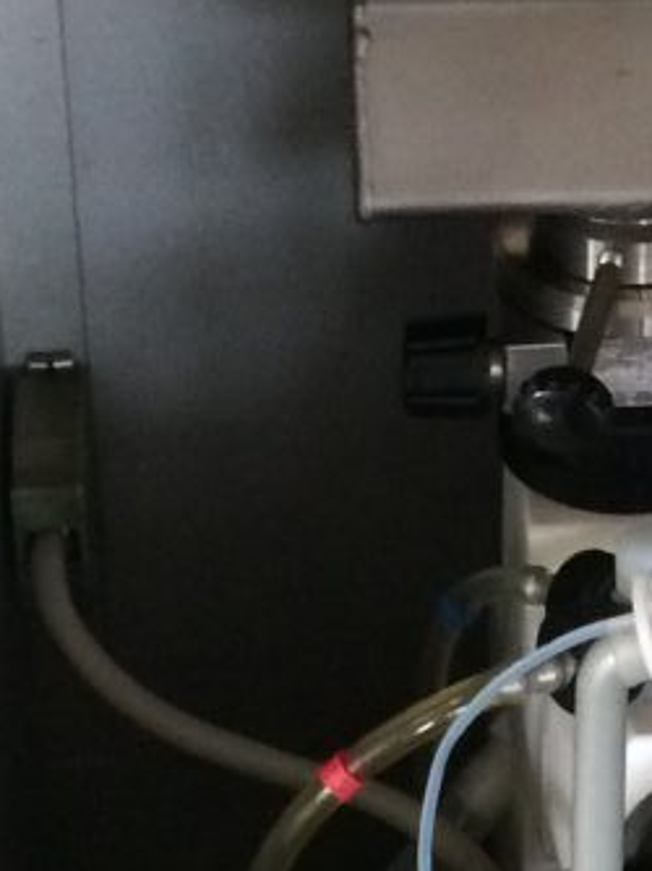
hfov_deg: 10.6
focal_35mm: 139
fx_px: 3495
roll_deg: +0.4
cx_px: 636
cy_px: 561
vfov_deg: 14.2
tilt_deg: -36.7
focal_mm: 4.15
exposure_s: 1/33
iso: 250
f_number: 2.2
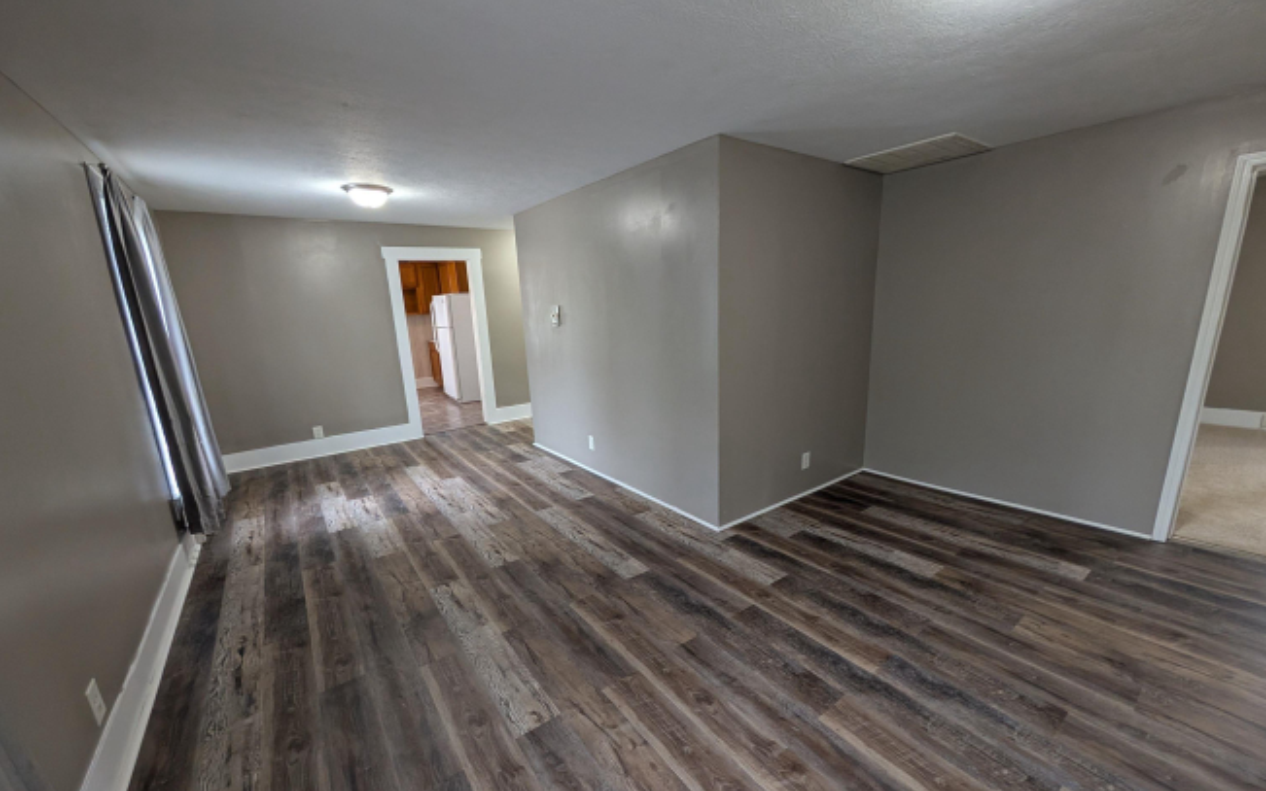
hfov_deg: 109.3
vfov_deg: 82.8
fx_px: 449
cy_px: 410
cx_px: 644
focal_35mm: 13
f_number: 1.7
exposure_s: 1/60
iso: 199
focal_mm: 2.02
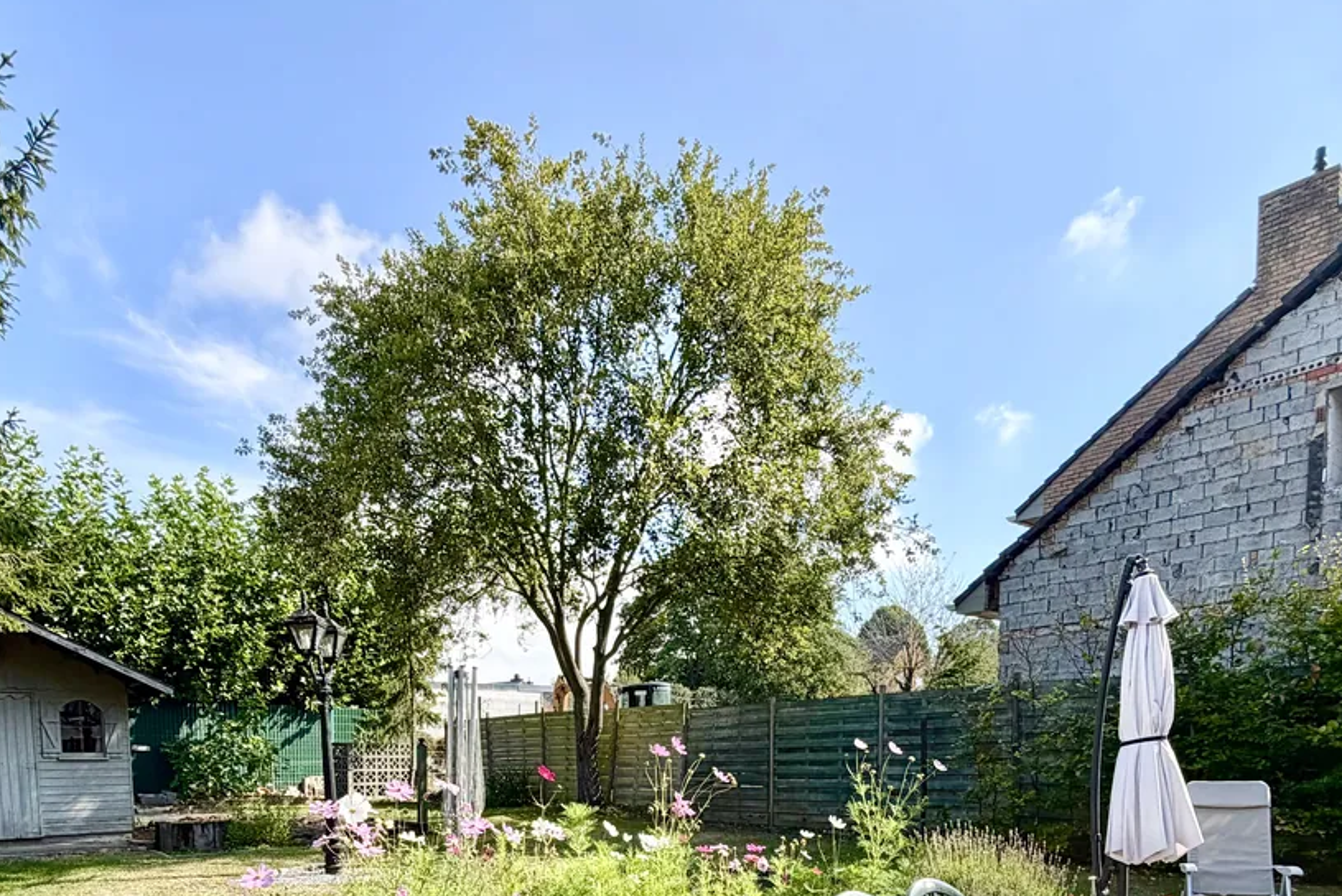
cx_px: 606
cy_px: 843
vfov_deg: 45.4
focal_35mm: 25
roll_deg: +0.3
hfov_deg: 71.3
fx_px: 932
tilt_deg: -4.6
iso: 40
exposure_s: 1/569
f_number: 2.2
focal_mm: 2.22
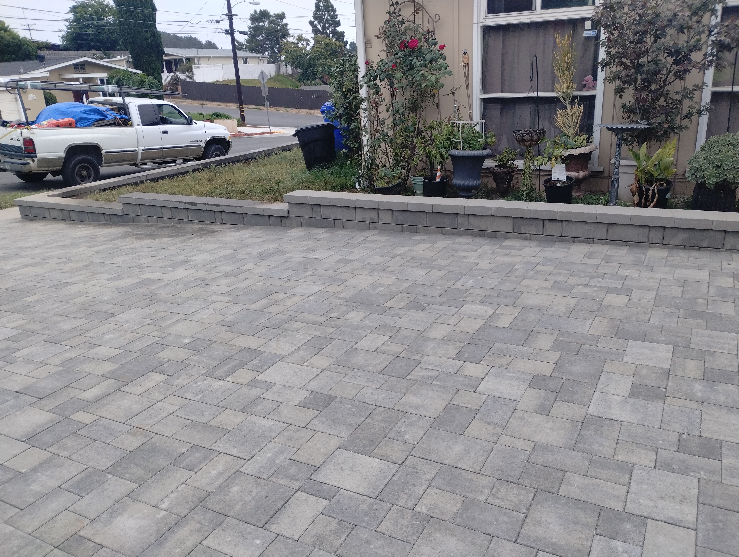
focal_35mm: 28
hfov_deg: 63.4
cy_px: 278
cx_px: 370
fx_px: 599
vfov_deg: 49.9
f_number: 1.8
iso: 120
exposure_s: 1/100
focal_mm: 4.27
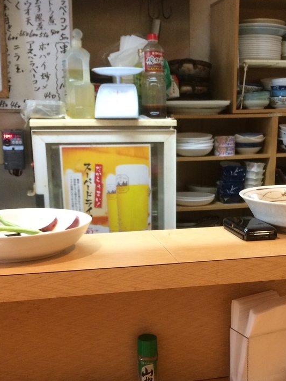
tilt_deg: -15.0
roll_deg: +2.8
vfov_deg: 38.3
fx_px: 539
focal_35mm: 49
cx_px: 178
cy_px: 265
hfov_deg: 29.6
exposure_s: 1/30
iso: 160
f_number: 2.2
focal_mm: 4.15
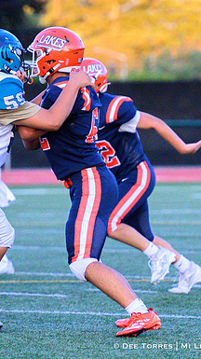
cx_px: 126
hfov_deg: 2.5
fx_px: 4595
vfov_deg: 4.5
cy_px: 274
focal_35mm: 484
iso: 5600
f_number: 4
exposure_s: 1/1600
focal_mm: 190
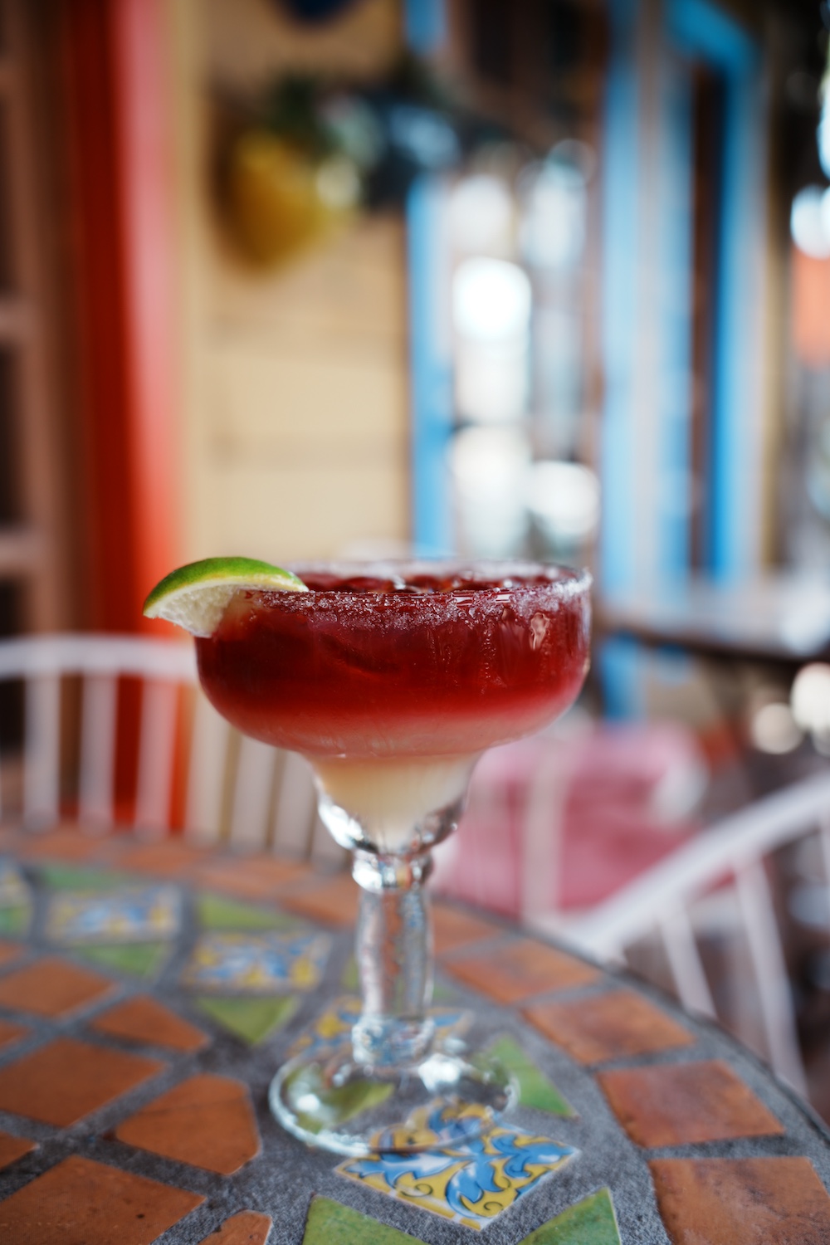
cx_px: 415
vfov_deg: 48.7
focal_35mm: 40
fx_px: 1376
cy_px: 622
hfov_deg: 33.6
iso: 100
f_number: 2.8
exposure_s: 1/125
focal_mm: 39.8
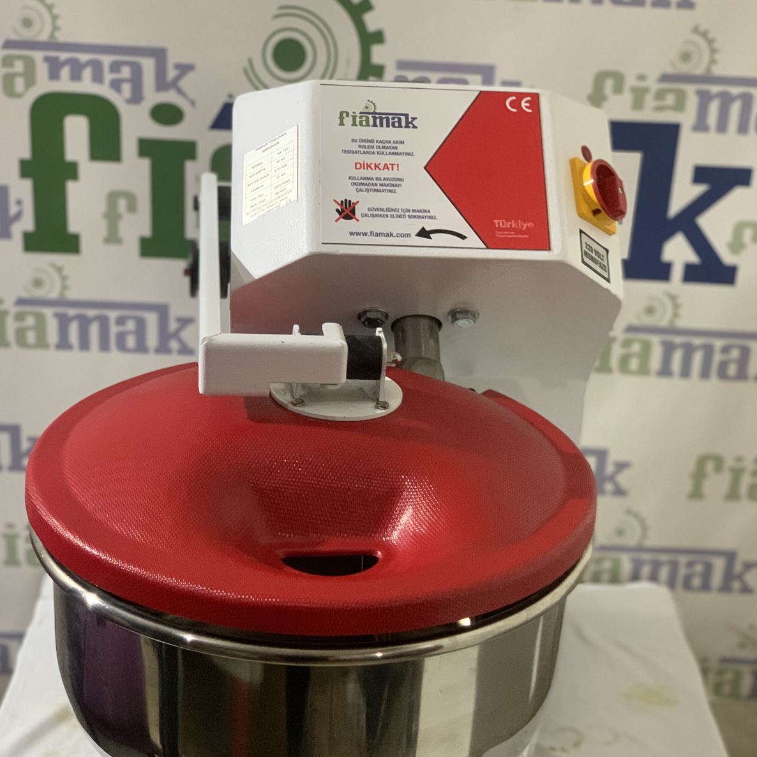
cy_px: 470
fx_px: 1534
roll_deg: -2.9
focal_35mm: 62
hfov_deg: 27.7
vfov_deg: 27.6
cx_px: 375
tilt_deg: -25.7
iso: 320
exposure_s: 1/50
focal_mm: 6
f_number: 2.4
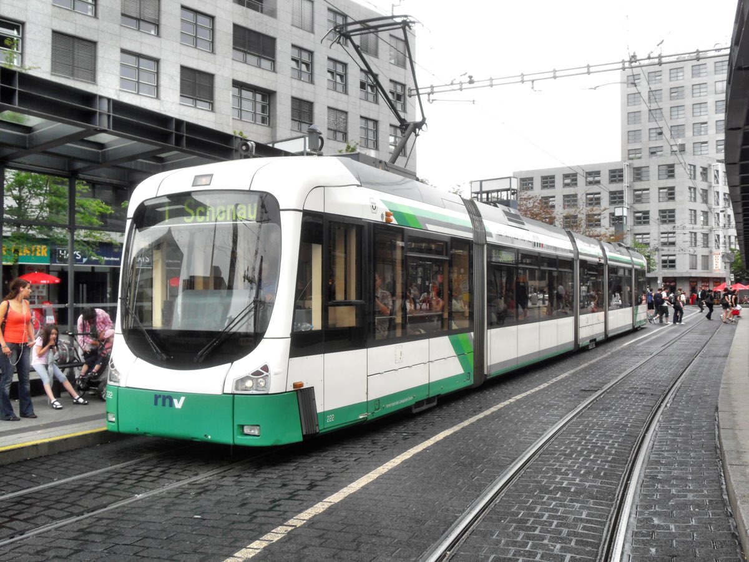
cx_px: 374
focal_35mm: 35
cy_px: 281
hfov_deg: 52.6
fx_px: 757
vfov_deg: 40.7
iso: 80
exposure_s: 1/180
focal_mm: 7.5
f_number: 3.2
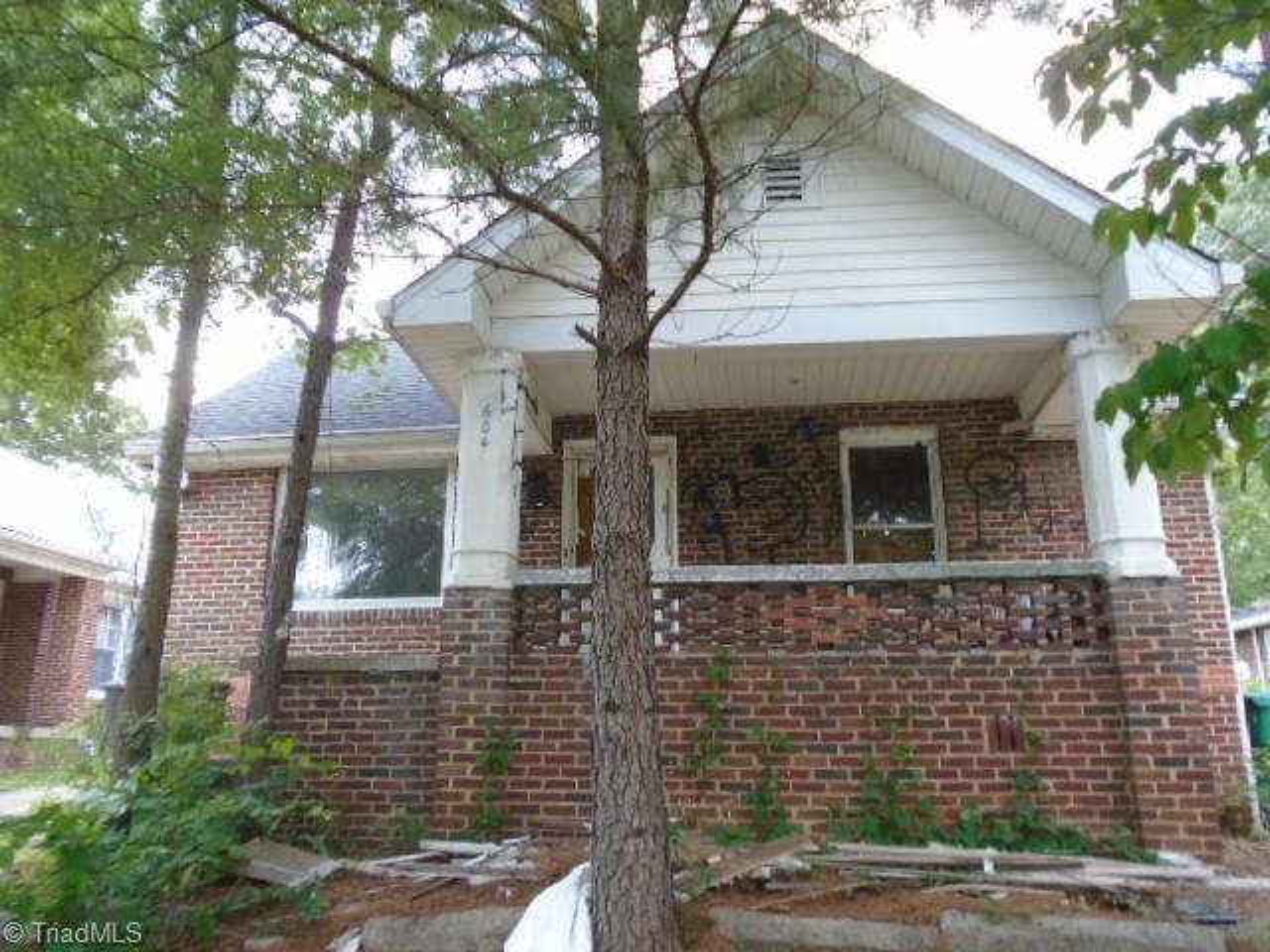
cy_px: 476
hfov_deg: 67.3
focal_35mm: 26
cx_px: 635
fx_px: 954
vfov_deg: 53.1
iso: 100
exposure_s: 1/50
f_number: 3.2
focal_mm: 4.6
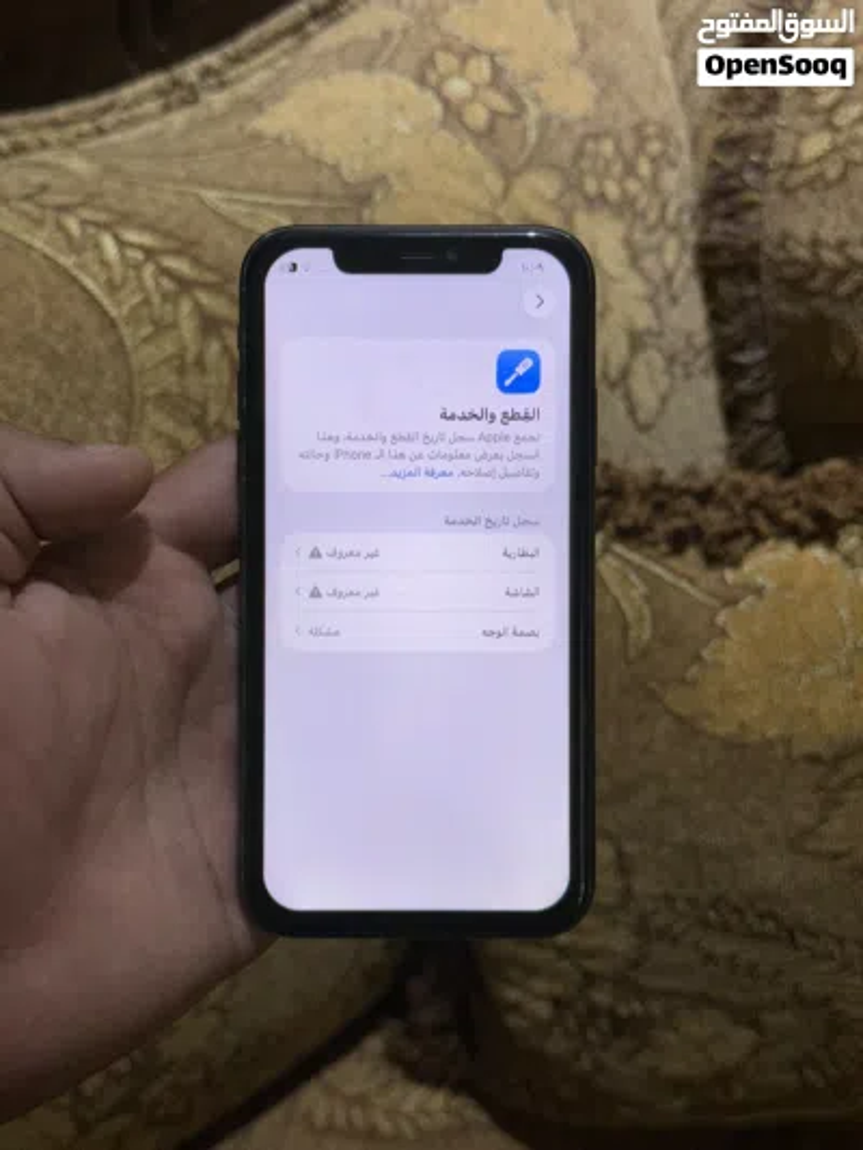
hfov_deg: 30.3
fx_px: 1595
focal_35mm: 48
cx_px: 432
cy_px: 575
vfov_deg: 39.6
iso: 64
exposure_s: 1/50
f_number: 1.78
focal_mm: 6.86
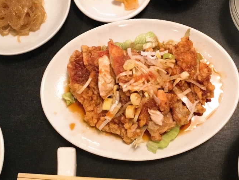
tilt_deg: -75.3
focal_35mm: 48
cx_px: 152
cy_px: 62
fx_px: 331
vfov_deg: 30.1
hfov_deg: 39.3
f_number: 2.4
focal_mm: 3.3
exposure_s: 1/20
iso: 200
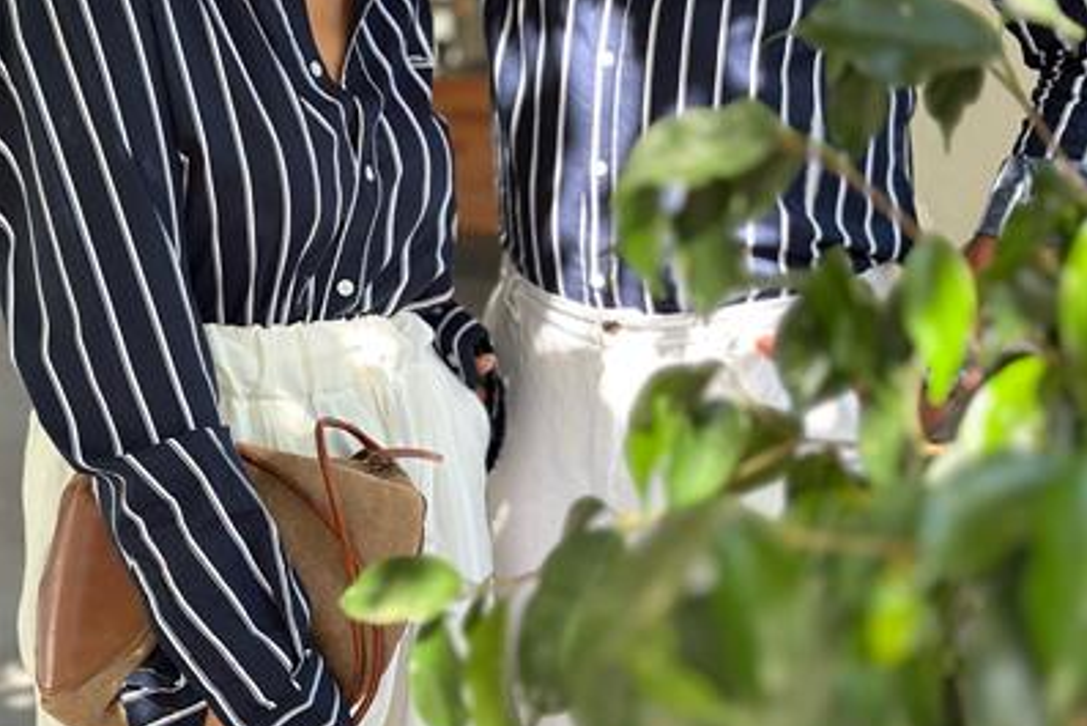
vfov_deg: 20.3
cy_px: 264
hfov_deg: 30.1
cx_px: 542
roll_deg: +0.4
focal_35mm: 67
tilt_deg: -11.6
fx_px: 2024
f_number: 1.78
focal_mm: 6.86
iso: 80
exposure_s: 1/311
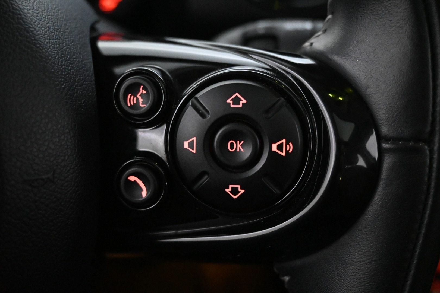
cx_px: 220
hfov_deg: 56.1
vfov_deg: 39.1
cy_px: 146
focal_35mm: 34
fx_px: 412
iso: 9000
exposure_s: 1/40
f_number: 4
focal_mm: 22.5
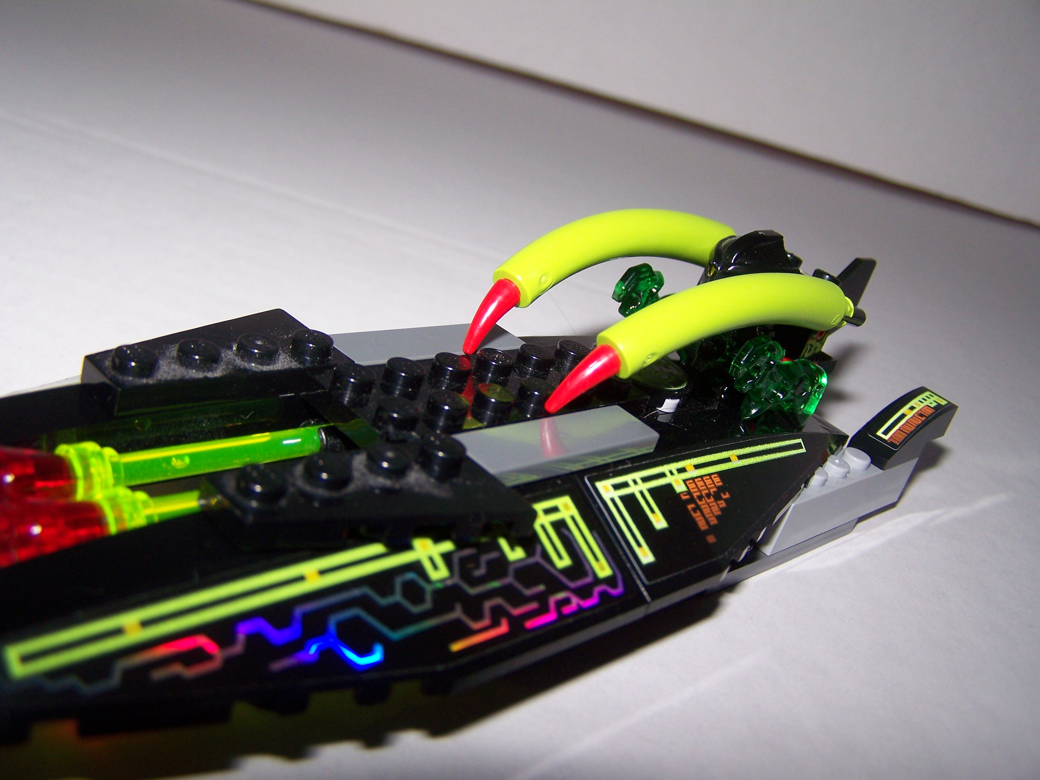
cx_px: 520
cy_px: 390
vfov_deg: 37.7
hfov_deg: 49.0
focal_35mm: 38
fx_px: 1142
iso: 80
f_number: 2.8
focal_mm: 6.3
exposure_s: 1/60
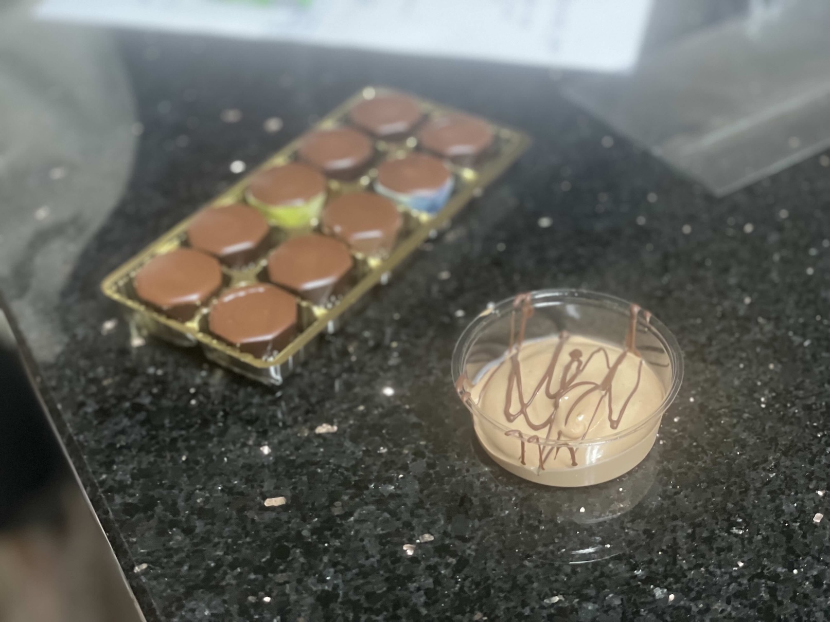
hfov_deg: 36.8
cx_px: 415
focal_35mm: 52
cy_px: 311
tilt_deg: -40.0
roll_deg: +2.6
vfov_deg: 28.0
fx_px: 1247
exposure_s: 1/33
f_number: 2
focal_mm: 6
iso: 250
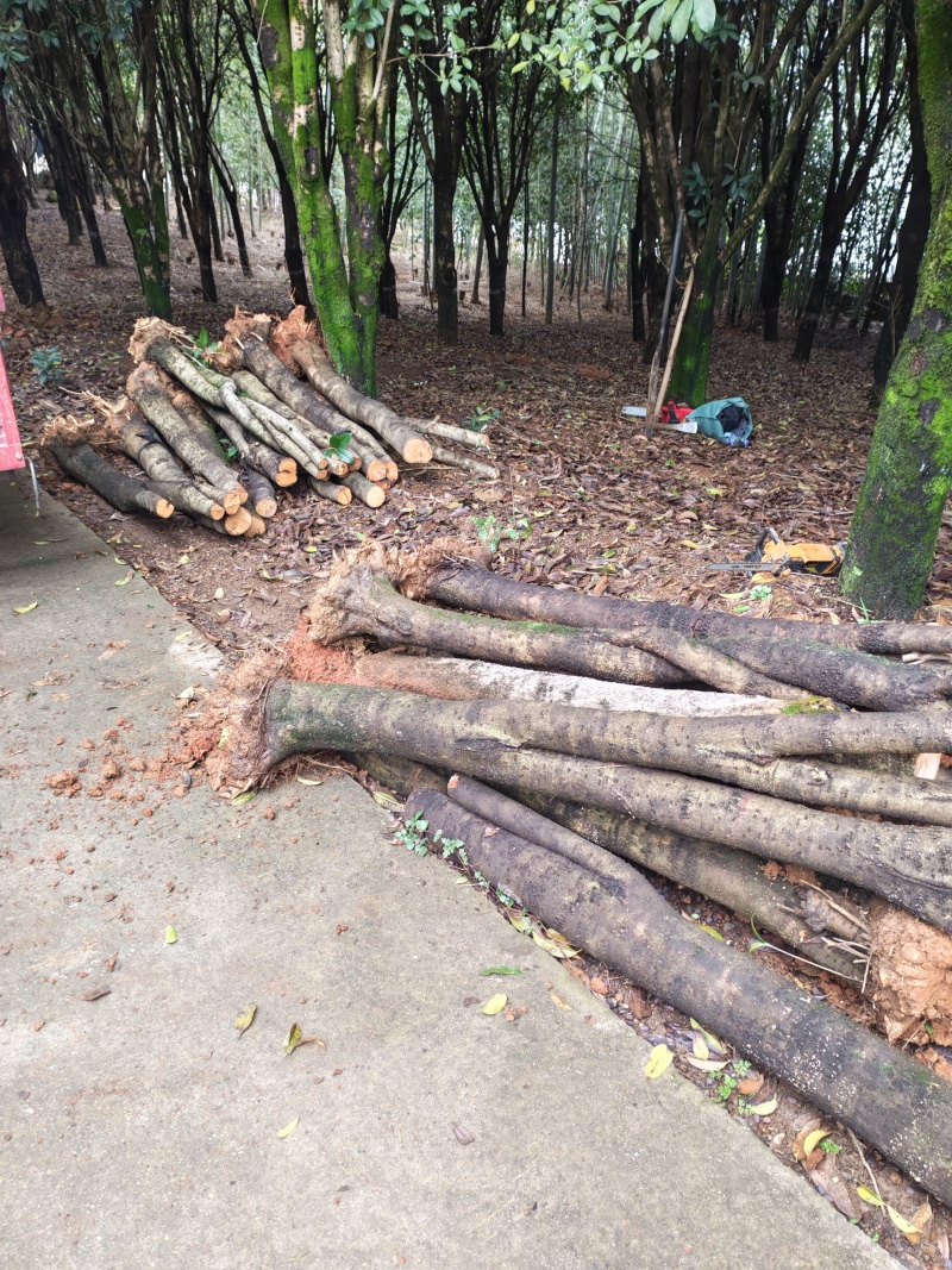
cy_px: 635
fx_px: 990
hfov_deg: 51.3
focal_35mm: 27
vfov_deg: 65.3
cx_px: 476
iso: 125
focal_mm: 5.52
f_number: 1.95
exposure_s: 1/100
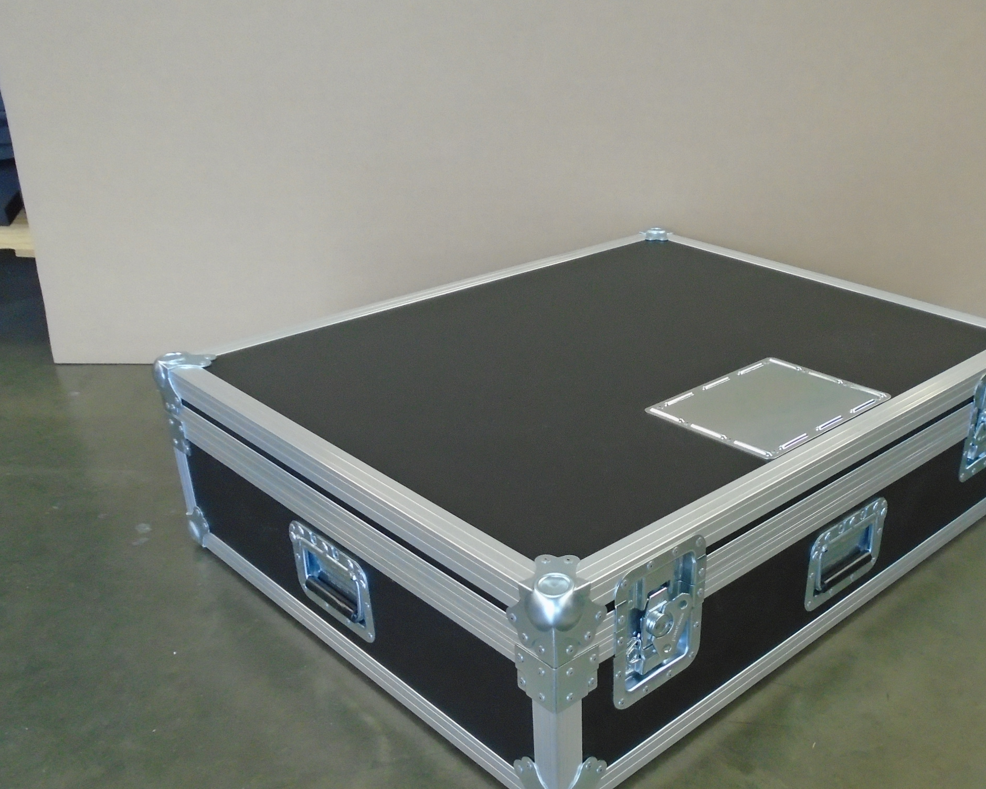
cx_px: 642
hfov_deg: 50.8
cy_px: 497
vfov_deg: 41.9
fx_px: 1022
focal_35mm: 35
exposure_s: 1/20
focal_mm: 4.6
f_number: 3.2
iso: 400
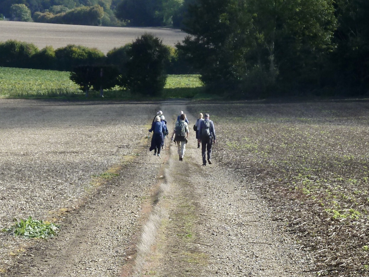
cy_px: 138
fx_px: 1023
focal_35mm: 96
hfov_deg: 20.4
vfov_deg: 15.4
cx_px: 184
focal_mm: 15.8
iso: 100
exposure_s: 1/400
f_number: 4.3
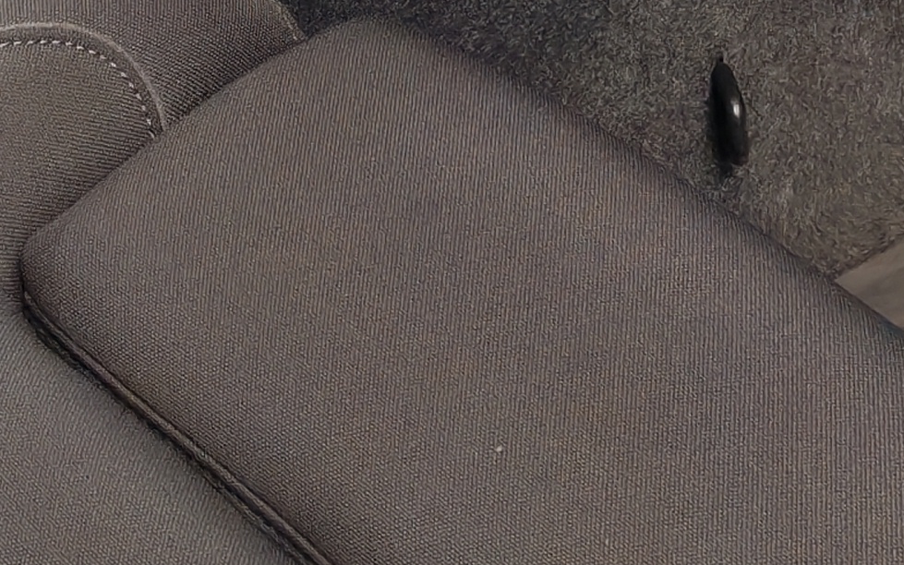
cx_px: 399
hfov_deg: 15.7
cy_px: -622
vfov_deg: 9.2
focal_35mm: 133
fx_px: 3277
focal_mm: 6.12
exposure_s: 1/50
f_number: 1.9
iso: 2000
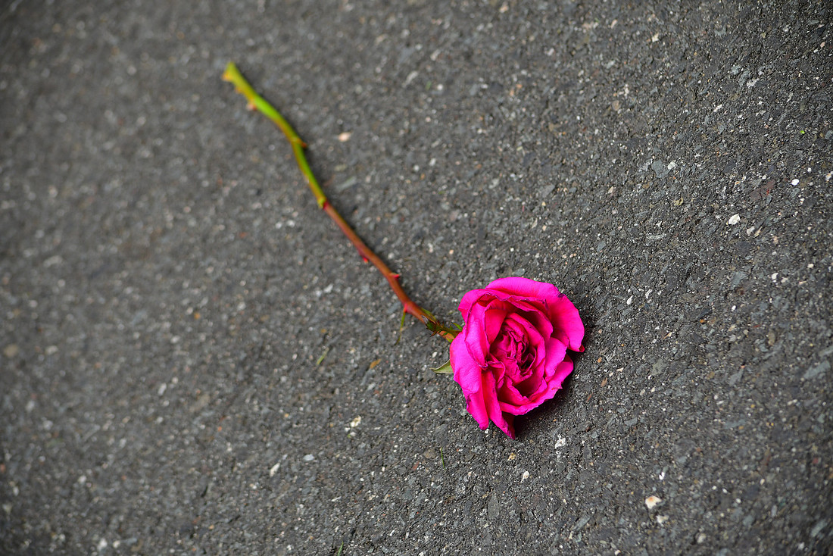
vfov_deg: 9.2
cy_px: 278
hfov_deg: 13.7
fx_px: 3472
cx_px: 416
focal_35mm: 150
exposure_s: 1/1000
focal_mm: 100
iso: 200
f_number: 5
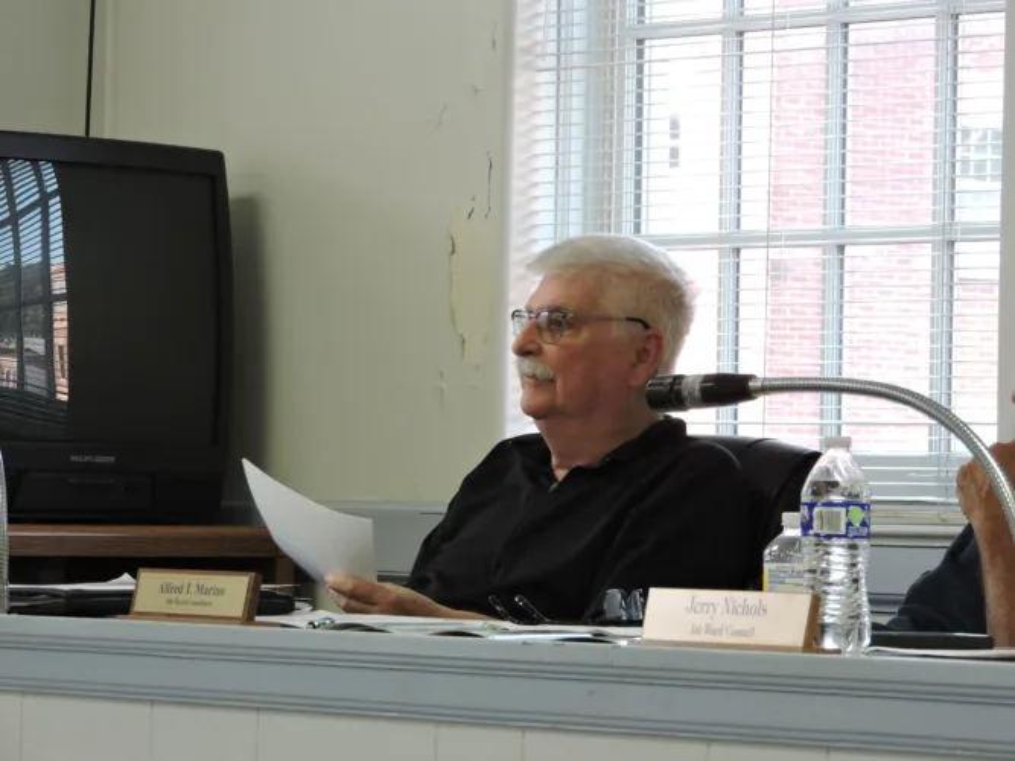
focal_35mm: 170
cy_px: 380
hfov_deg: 11.6
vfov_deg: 8.7
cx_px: 508
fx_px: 4984
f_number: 4.5
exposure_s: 1/40
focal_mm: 30.3
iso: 400
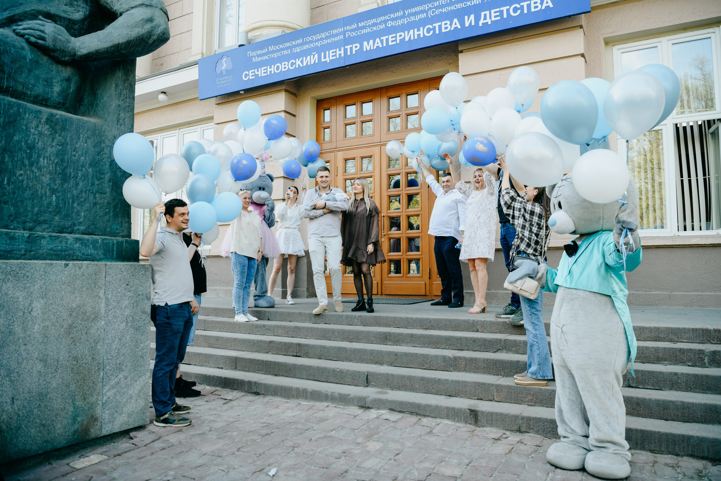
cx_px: 360
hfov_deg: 69.4
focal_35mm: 26
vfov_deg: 49.6
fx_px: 521
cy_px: 240
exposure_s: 1/400
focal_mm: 26
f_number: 4
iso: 320
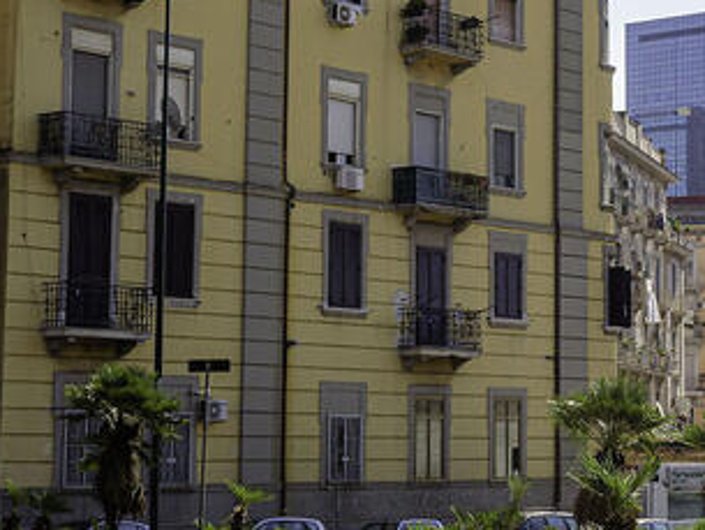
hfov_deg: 17.6
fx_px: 2241
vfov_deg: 13.4
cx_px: 629
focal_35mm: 110
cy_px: 143
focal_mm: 28
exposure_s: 1/1000
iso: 200
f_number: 5.6
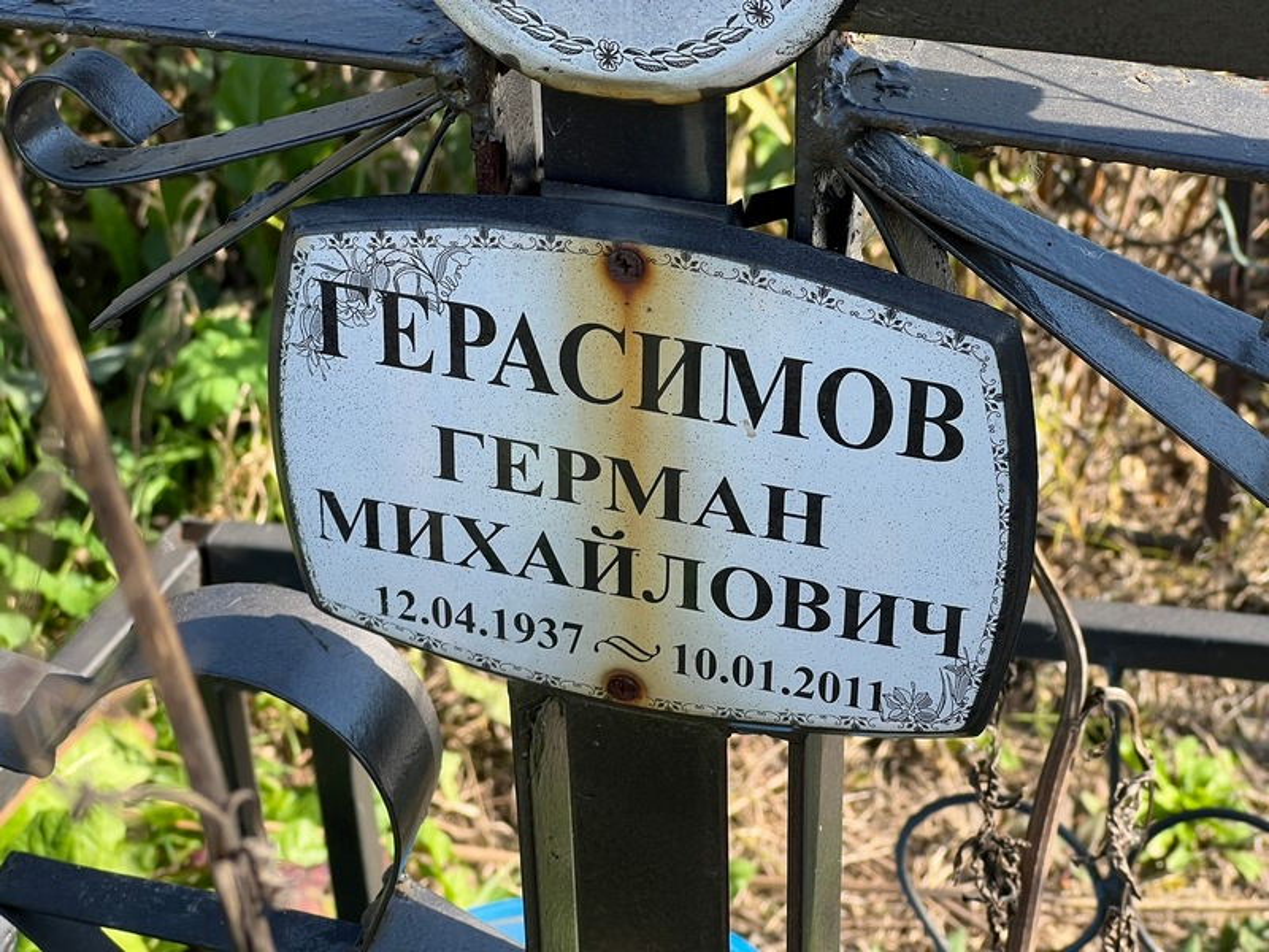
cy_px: 476
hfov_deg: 25.3
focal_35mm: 77
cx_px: 634
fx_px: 2823
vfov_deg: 19.1
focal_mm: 9
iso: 32
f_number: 2.8
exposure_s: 1/173
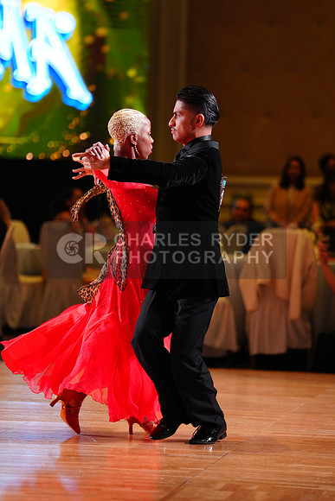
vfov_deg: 12.2
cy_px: 250
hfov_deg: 8.2
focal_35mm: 168
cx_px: 168
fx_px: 2343
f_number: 2.8
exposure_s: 1/400
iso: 2000
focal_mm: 168
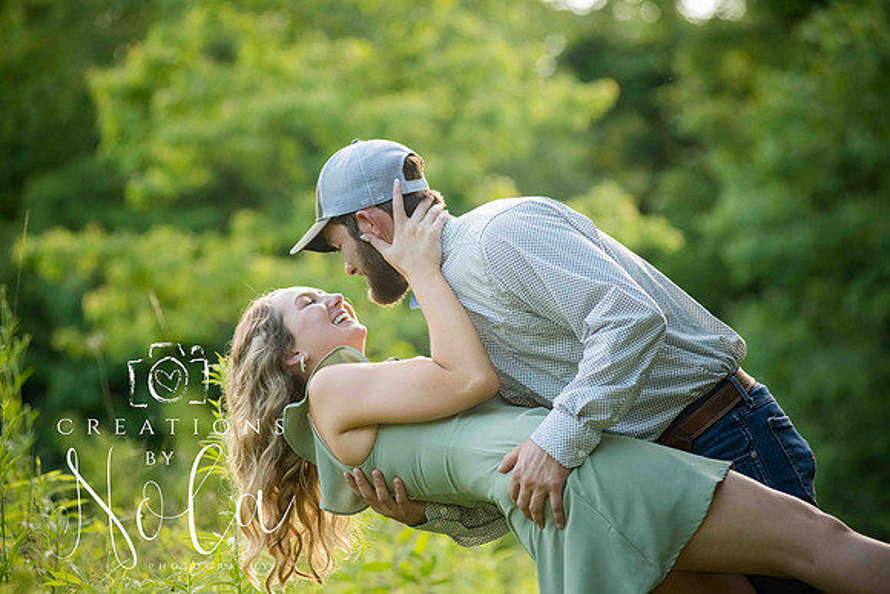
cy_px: 297
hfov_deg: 15.2
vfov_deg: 10.2
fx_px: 3338
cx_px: 445
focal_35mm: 135
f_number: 4
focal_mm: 135
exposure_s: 1/1250
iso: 1600
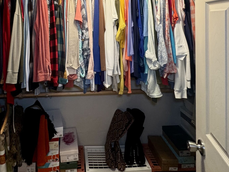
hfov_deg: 65.6
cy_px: 24
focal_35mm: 26
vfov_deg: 48.6
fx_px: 172
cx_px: 77
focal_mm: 2.22
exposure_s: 1/60
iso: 160
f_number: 2.2
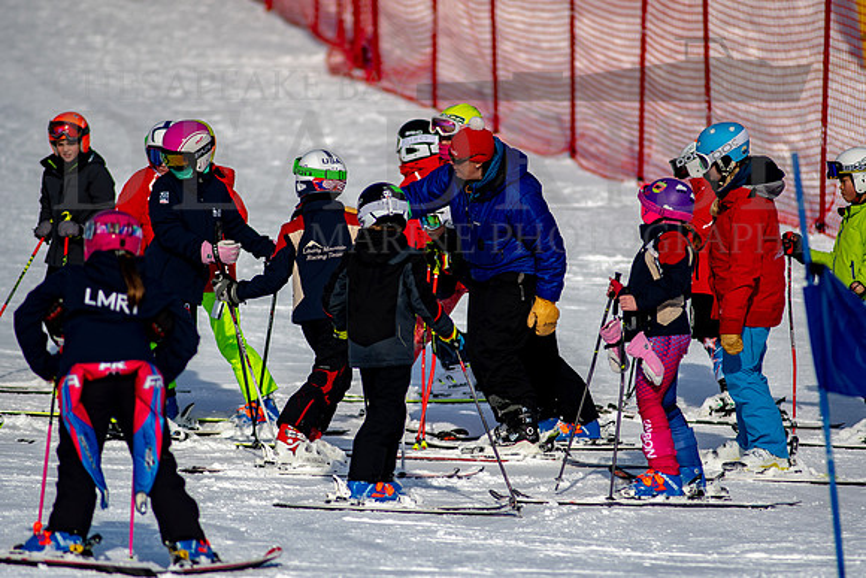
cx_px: 433
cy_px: 289
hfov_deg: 4.6
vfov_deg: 3.1
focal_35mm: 450
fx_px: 10827
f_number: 2.8
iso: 100
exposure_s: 1/5000
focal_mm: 300
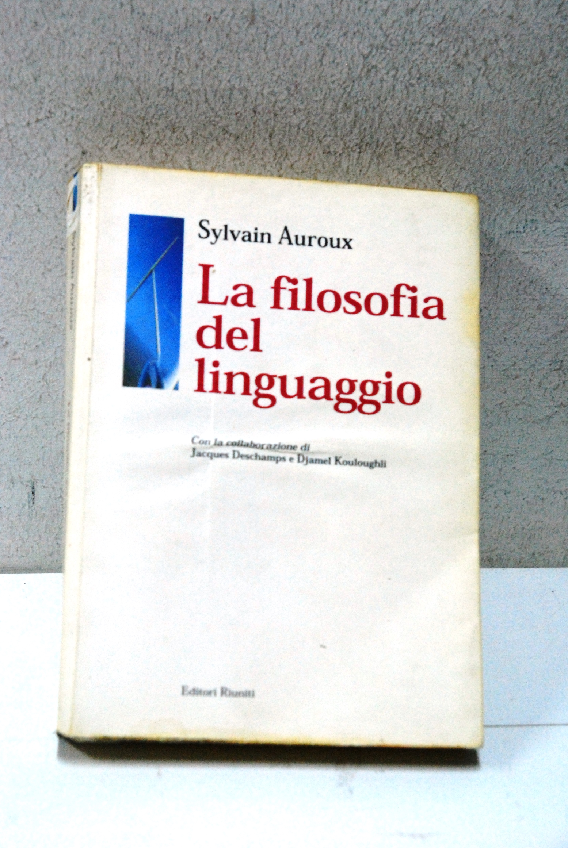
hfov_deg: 18.2
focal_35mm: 75
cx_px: 284
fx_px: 1770
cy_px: 424
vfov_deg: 27.0
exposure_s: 1/60
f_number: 7.1
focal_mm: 50
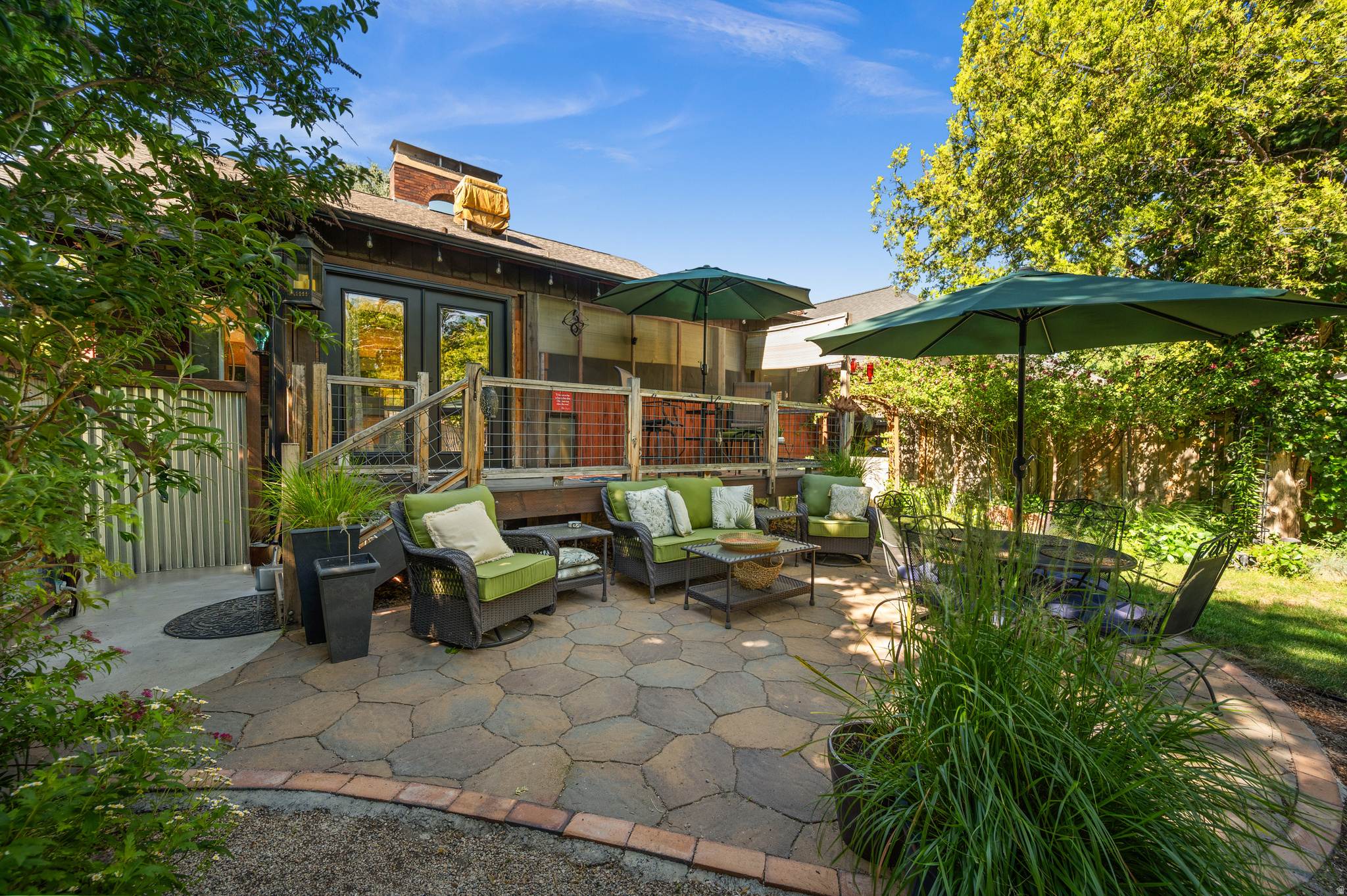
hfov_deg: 104.3
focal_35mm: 14
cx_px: 674
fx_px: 524
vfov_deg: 81.1
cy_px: 448
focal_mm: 14
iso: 400
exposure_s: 1/15
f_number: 7.1
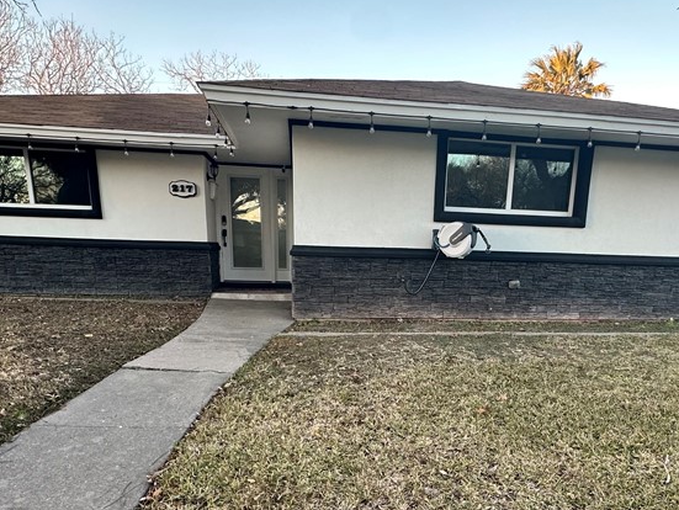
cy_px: 377
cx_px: 384
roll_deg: -1.8
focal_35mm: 26
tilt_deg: -13.6
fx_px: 510
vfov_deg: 51.1
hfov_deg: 67.0
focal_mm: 2.22
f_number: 2.2
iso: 125
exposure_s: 1/99
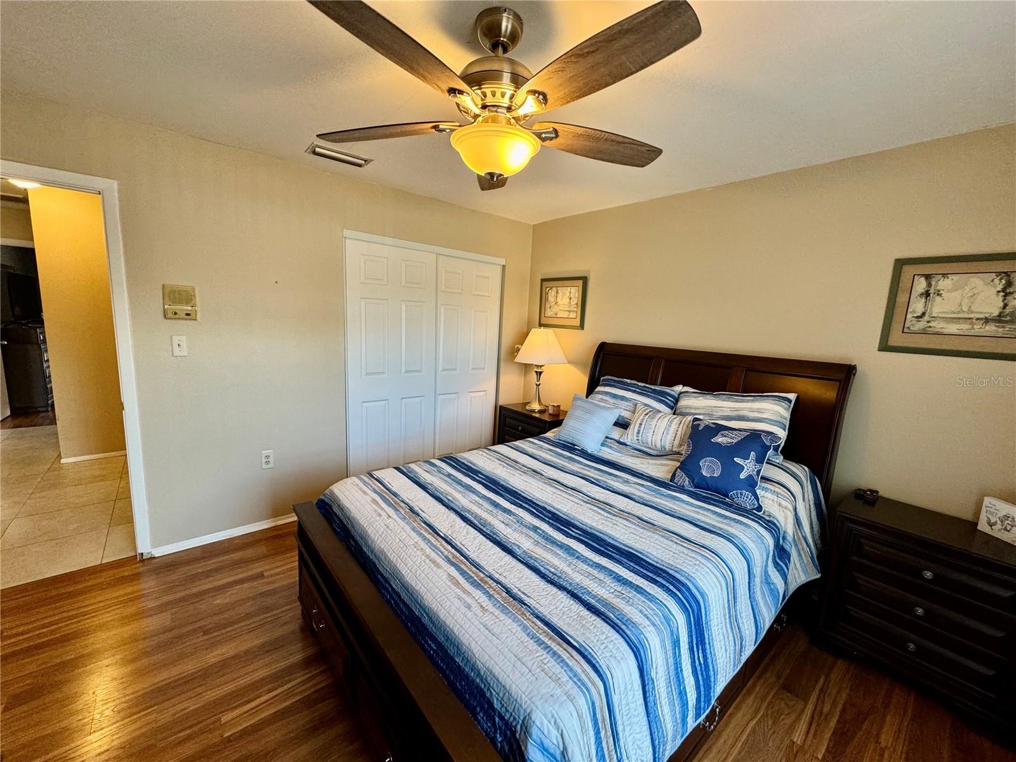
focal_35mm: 14
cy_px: 381
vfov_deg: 85.7
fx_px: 411
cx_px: 508
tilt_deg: -8.7
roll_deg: -3.2
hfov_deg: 102.1
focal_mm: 2.22
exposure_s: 1/120
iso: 200
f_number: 2.2
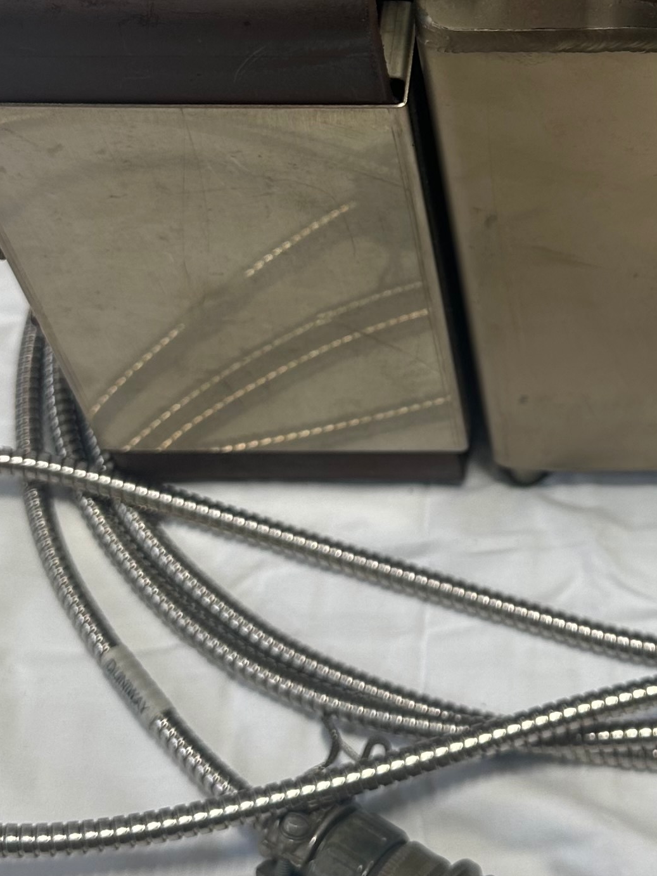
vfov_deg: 27.2
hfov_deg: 20.4
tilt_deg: -52.5
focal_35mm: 70
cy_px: 171
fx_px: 1771
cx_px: 648
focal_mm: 6.86
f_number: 1.78
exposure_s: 1/120
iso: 64
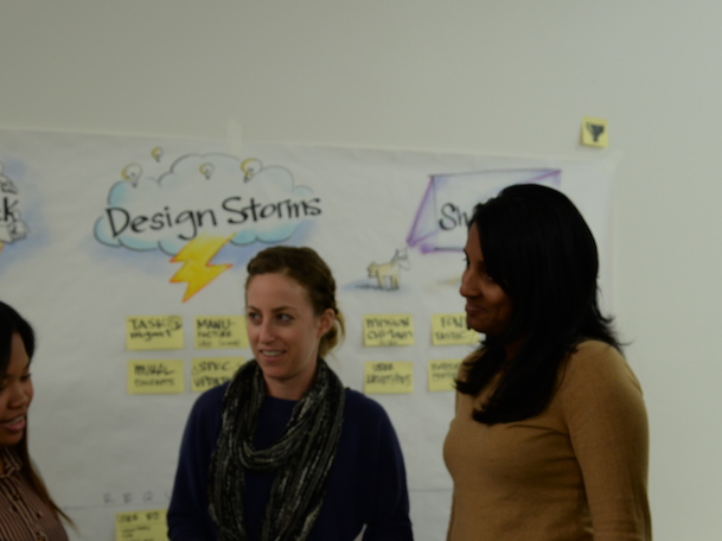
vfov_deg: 26.4
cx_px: 372
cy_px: 366
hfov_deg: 35.0
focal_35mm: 55
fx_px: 1146
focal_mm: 29
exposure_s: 1/50
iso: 500
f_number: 4.5
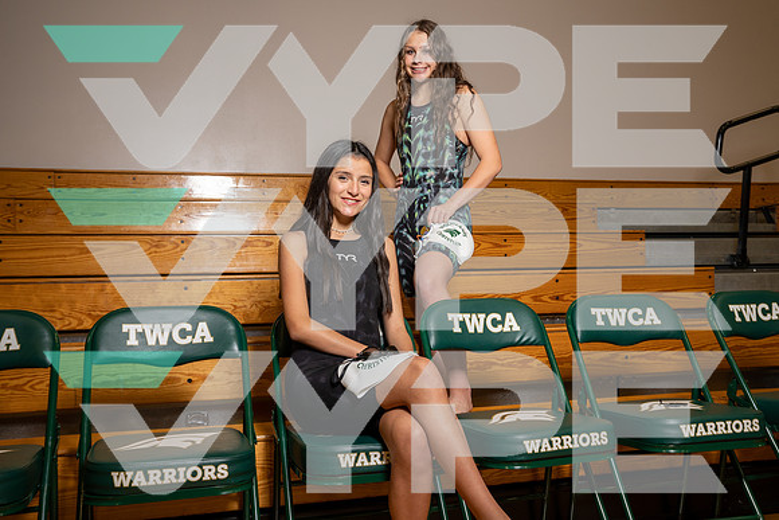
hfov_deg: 54.4
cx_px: 390
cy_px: 260
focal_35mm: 35
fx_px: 758
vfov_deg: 37.9
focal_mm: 35
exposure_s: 1/250
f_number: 5.6
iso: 640
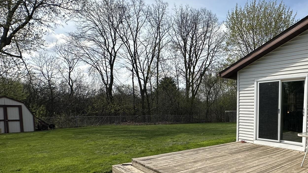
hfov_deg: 66.3
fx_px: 204
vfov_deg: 44.7
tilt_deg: -3.7
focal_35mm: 25
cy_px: 127
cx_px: 252
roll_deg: -0.9
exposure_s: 1/2174
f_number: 2.2
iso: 50
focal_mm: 2.22
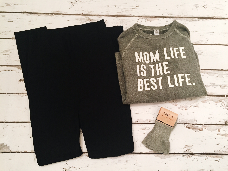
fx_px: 191
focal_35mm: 29
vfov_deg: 48.2
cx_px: 114
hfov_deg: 61.7
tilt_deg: -84.2
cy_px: 86
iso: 250
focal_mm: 4.15
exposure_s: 1/17
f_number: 2.2
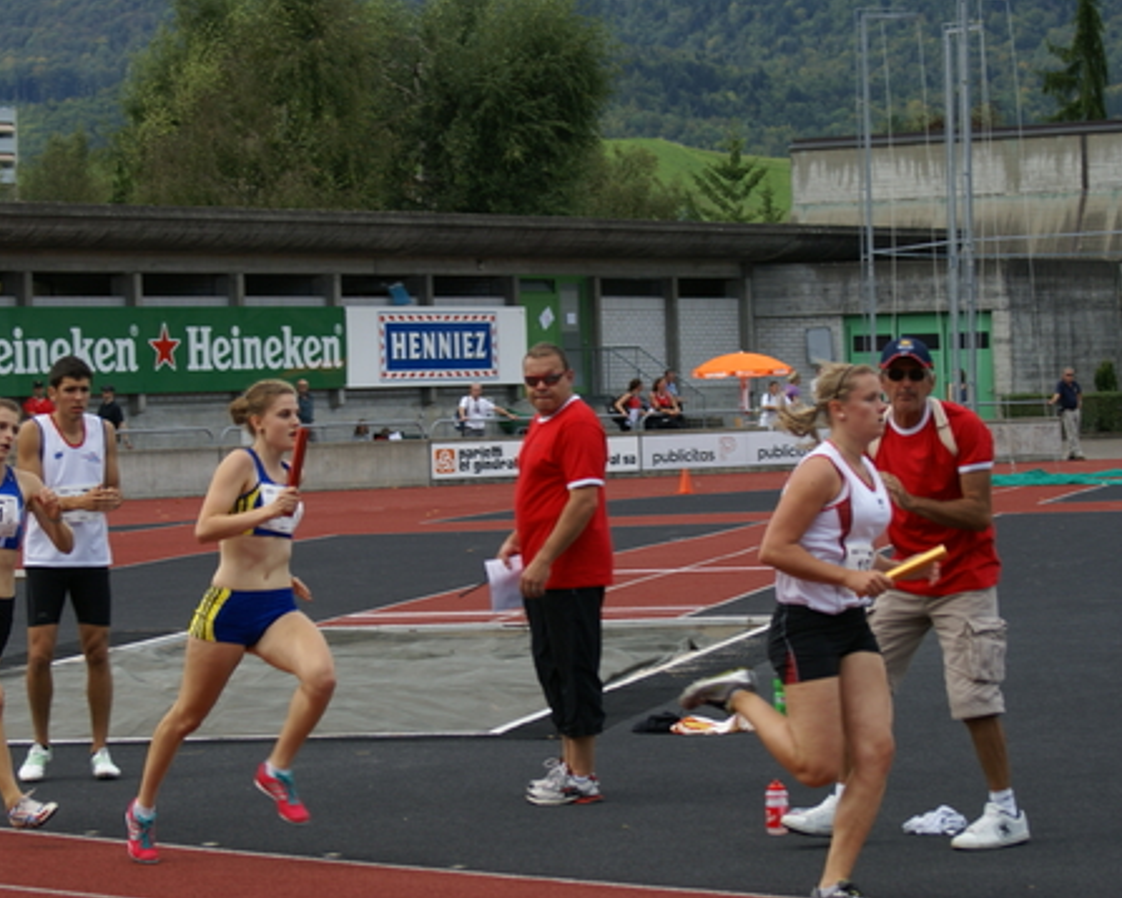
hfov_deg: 15.1
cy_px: 449
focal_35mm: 128
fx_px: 4238
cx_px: 535
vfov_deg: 12.1
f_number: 5.6
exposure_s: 1/320
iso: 100
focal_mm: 75
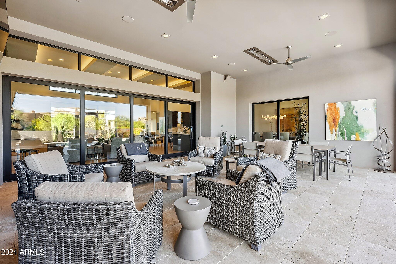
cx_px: 198
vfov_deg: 73.8
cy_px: 132
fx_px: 176
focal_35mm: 16
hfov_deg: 96.7
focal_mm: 16
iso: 800
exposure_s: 1/60
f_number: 8
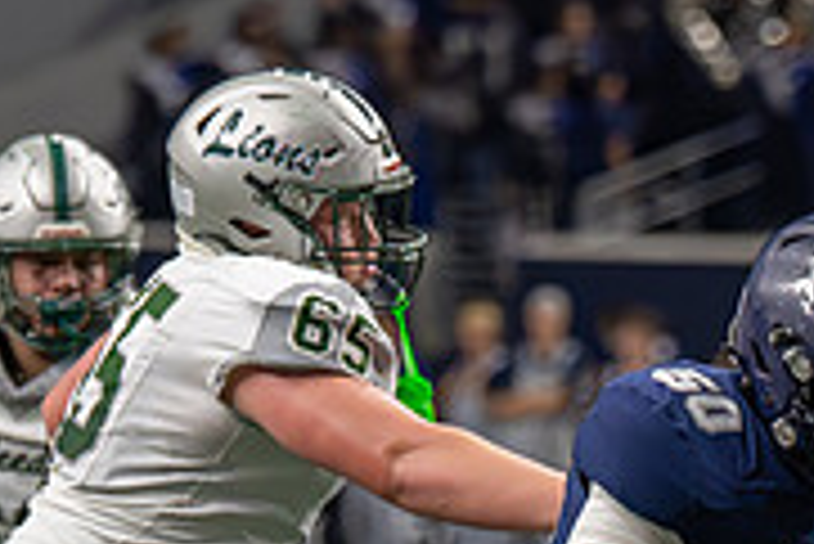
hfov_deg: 2.7
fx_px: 17220
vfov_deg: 1.8
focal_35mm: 761
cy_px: 1079
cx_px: 1172
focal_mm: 129
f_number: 2.8
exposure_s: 1/1600
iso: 4000
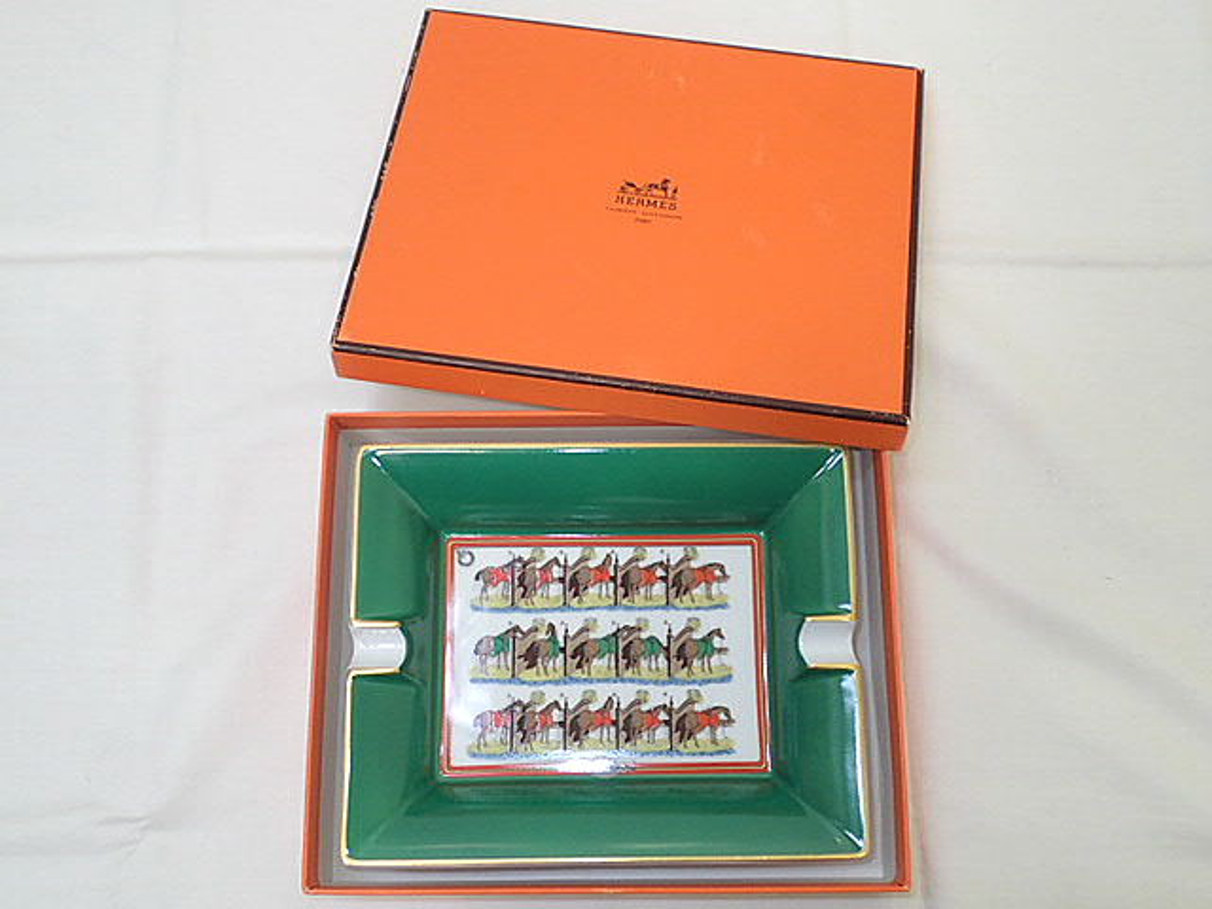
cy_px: 454
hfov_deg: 49.0
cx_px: 606
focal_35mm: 38
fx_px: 1330
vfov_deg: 37.7
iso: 200
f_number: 2.7
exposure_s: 1/60
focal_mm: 6.86
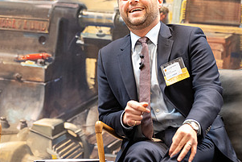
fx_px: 1298
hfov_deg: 10.6
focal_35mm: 193
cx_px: 179
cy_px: 44
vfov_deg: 7.1
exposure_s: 1/125
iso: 3200
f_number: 3.5
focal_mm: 100
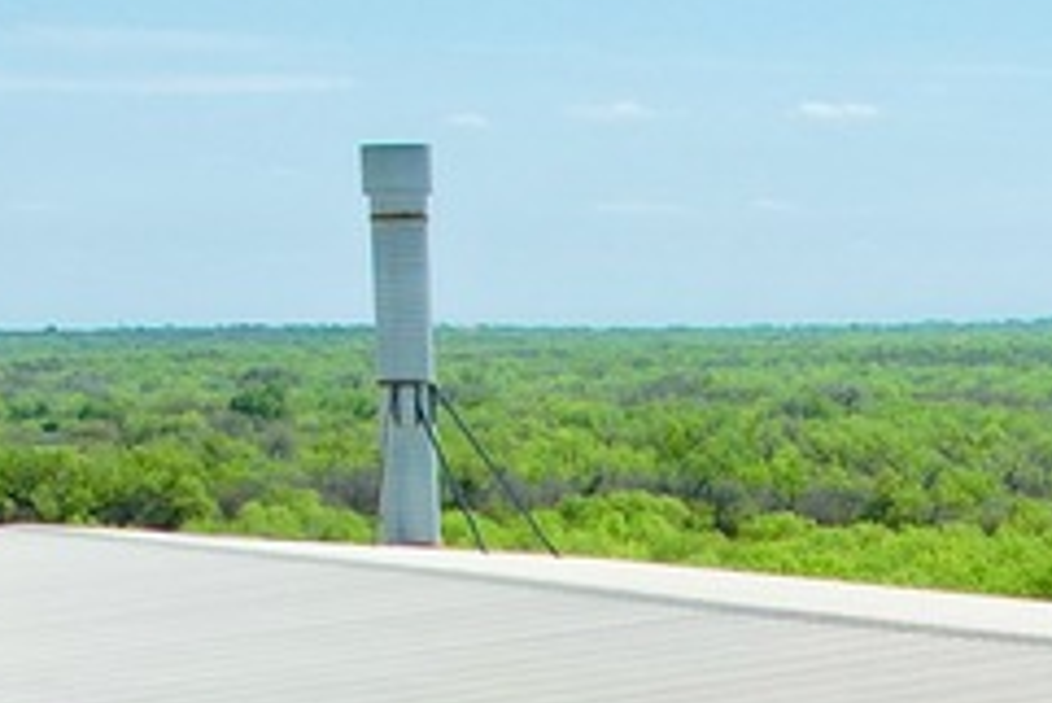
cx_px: 1026
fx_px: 4327
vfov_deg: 8.7
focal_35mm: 148
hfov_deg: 13.7
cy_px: 1450
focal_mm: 8.38
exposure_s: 1/3000
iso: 100
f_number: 2.8
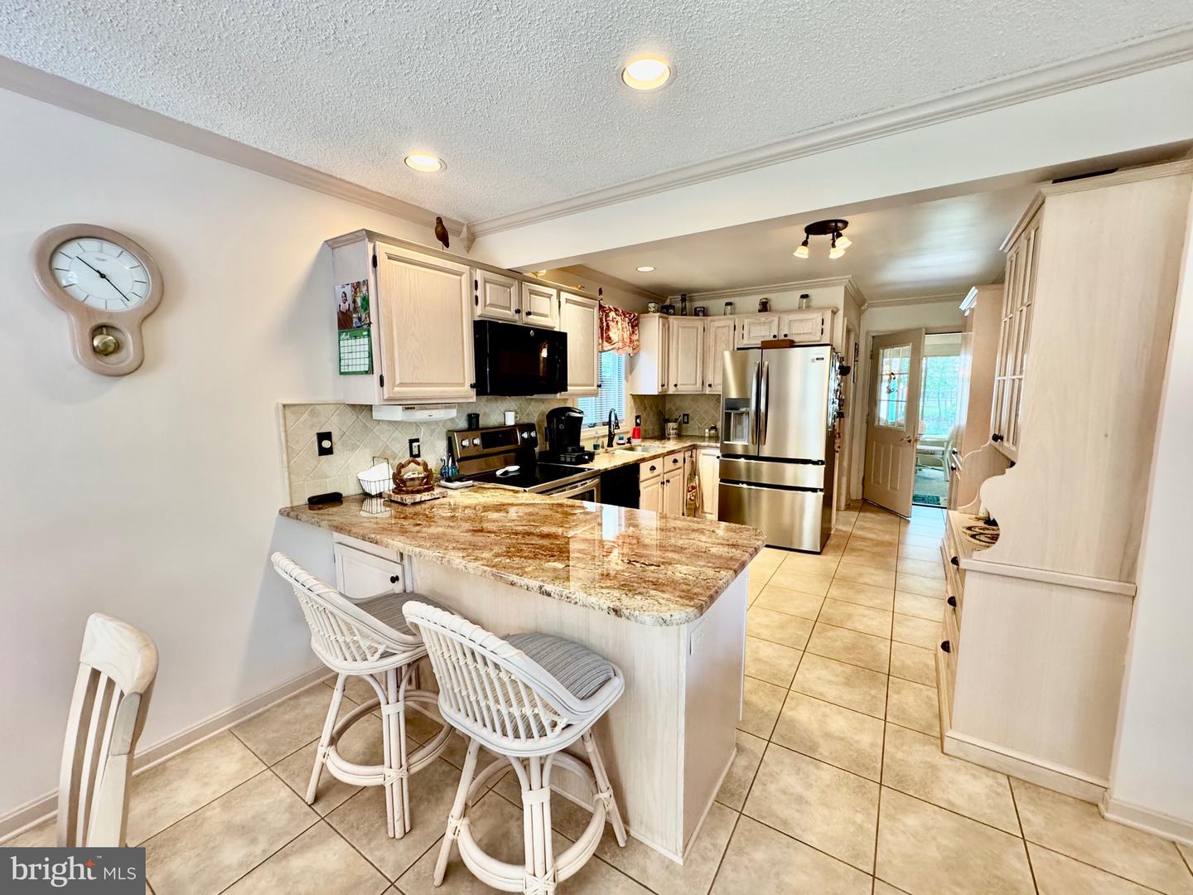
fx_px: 482
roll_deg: +0.7
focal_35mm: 14
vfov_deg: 85.7
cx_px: 596
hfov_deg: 102.1
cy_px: 448
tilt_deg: -7.7
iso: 320
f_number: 2.2
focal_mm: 2.22
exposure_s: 1/120
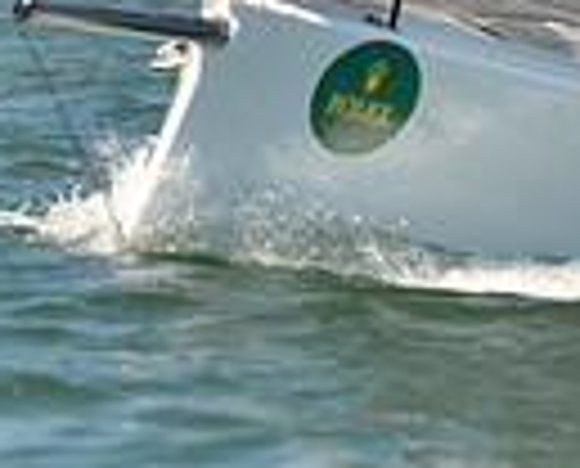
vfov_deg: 2.0
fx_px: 13395
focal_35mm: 778
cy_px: -173
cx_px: 346
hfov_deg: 2.5
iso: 280
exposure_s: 1/1250
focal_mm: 185
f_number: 3.2
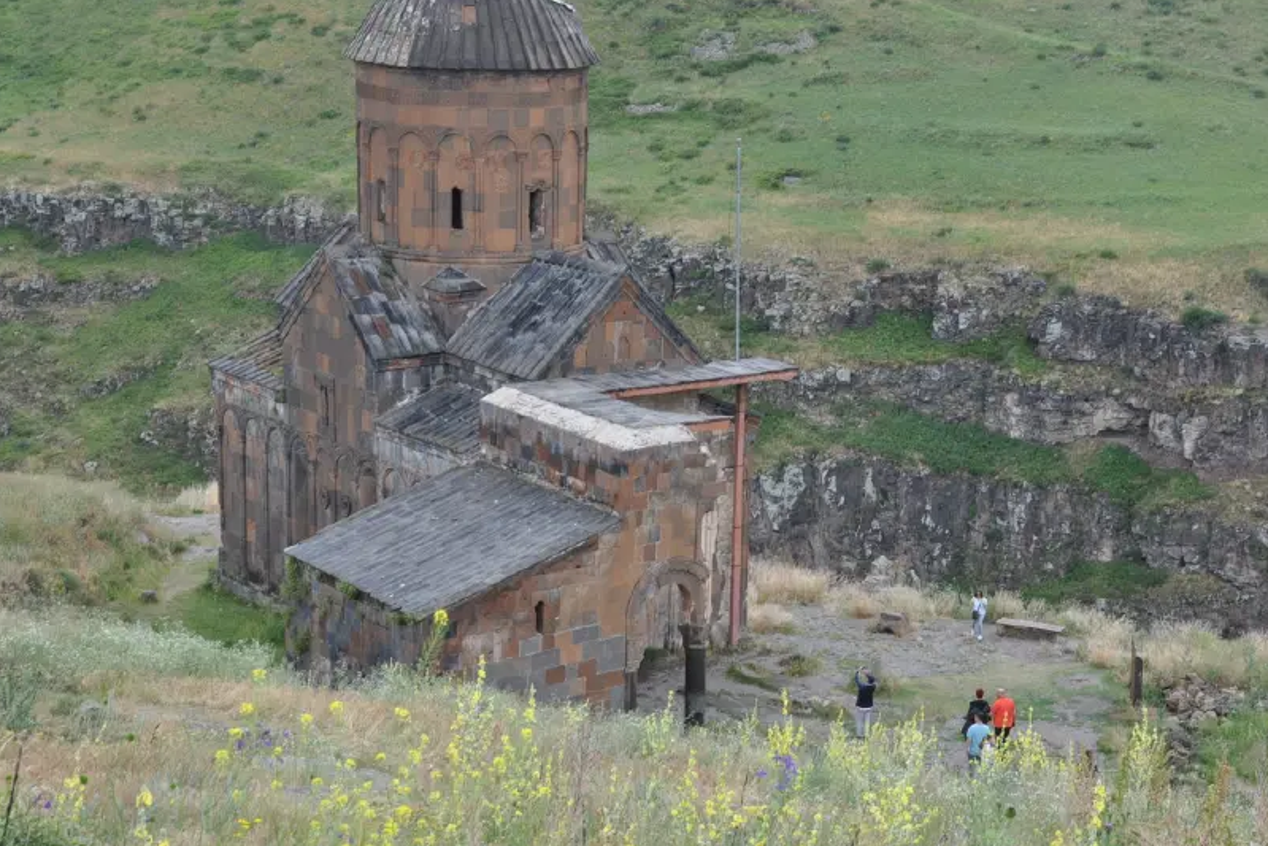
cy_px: 384
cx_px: 665
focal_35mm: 66
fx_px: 2325
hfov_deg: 30.5
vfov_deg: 20.6
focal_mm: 40
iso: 200
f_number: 13
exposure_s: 1/60
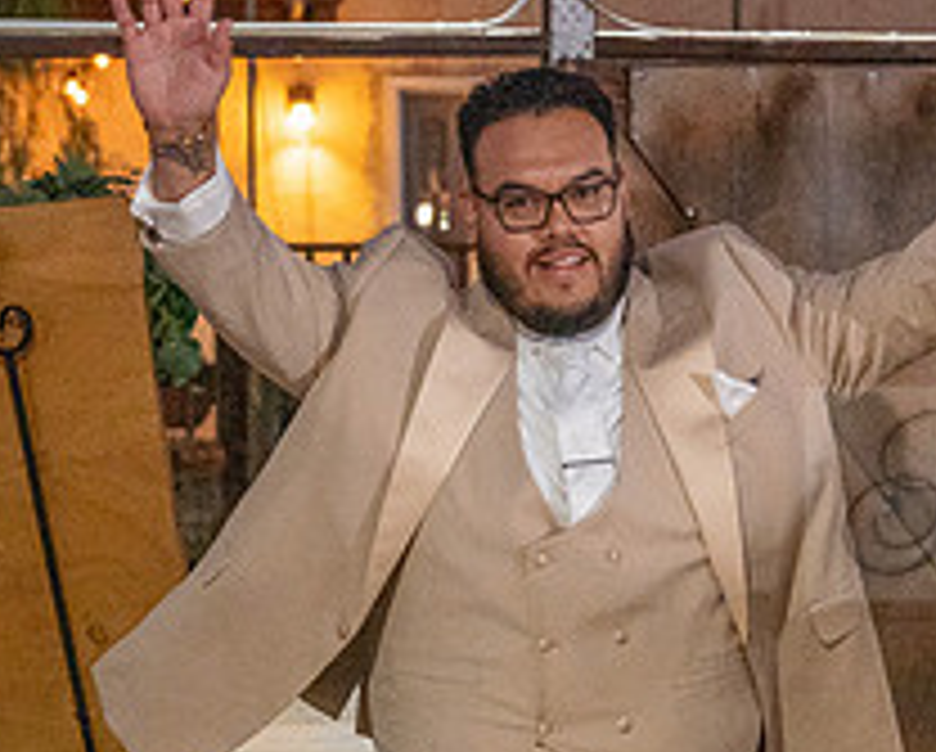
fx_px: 3967
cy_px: 493
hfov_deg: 13.0
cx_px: 1197
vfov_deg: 10.8
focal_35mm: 143
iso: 4000
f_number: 4
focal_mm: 52
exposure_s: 1/250
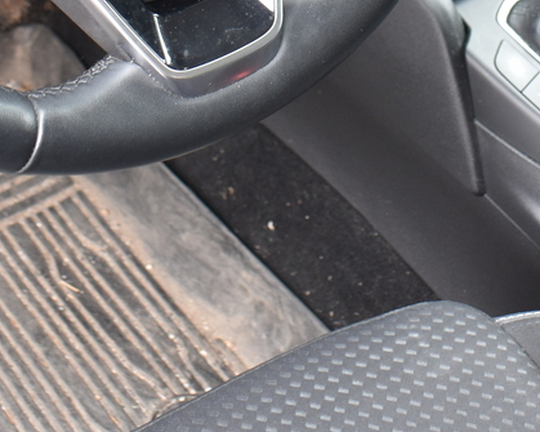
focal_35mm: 98
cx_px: 371
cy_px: -164
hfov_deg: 19.5
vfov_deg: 14.9
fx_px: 1566
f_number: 4.8
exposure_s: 1/90
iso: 400
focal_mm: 18
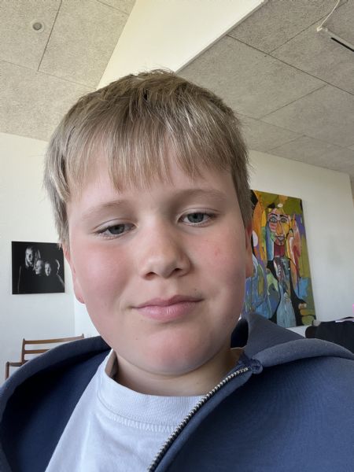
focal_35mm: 30
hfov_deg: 46.8
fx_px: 409
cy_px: 236
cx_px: 177
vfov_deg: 60.0
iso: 64
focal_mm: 2.71
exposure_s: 1/60
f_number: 2.2
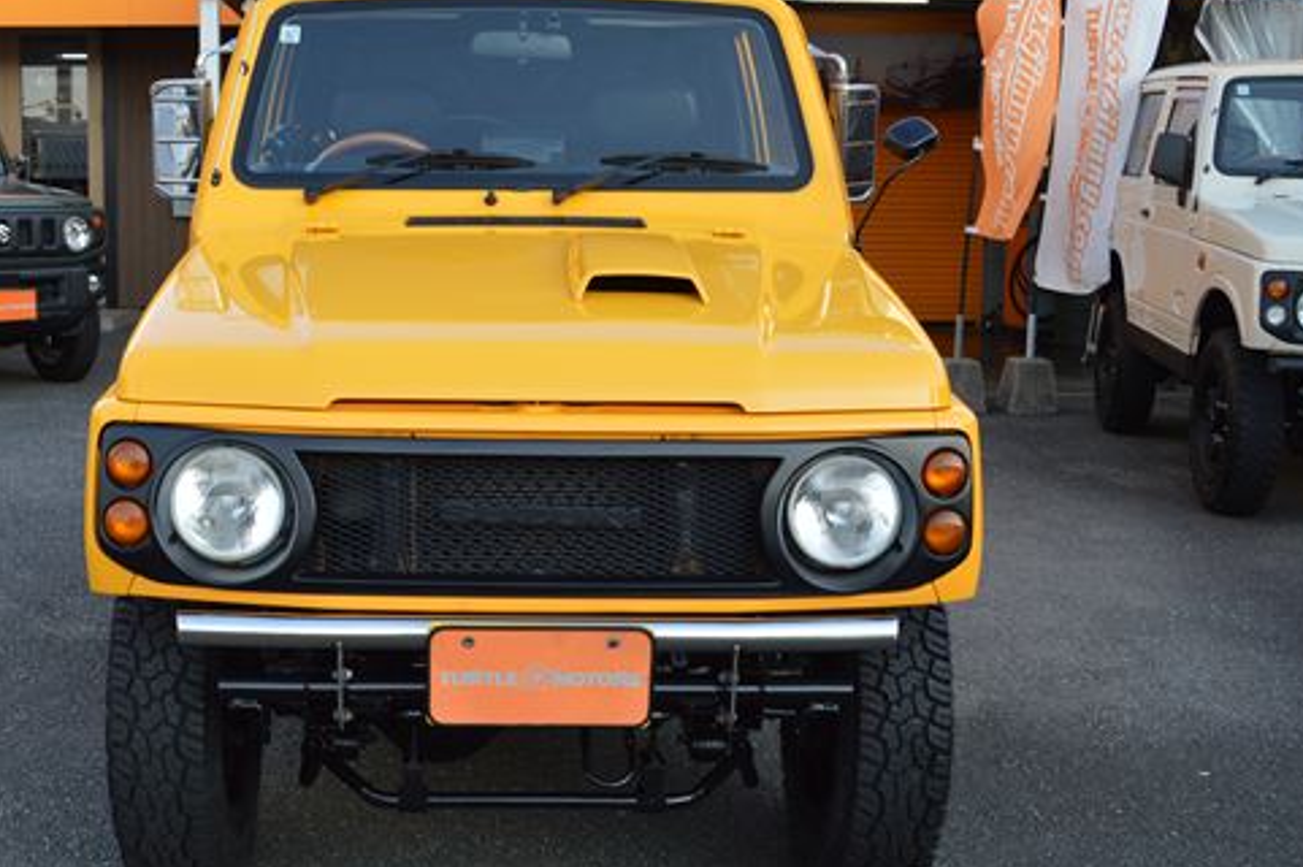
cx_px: 512
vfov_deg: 28.0
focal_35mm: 48
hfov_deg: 40.9
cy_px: 424
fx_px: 1736
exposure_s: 1/125
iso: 250
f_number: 5.6
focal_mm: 22
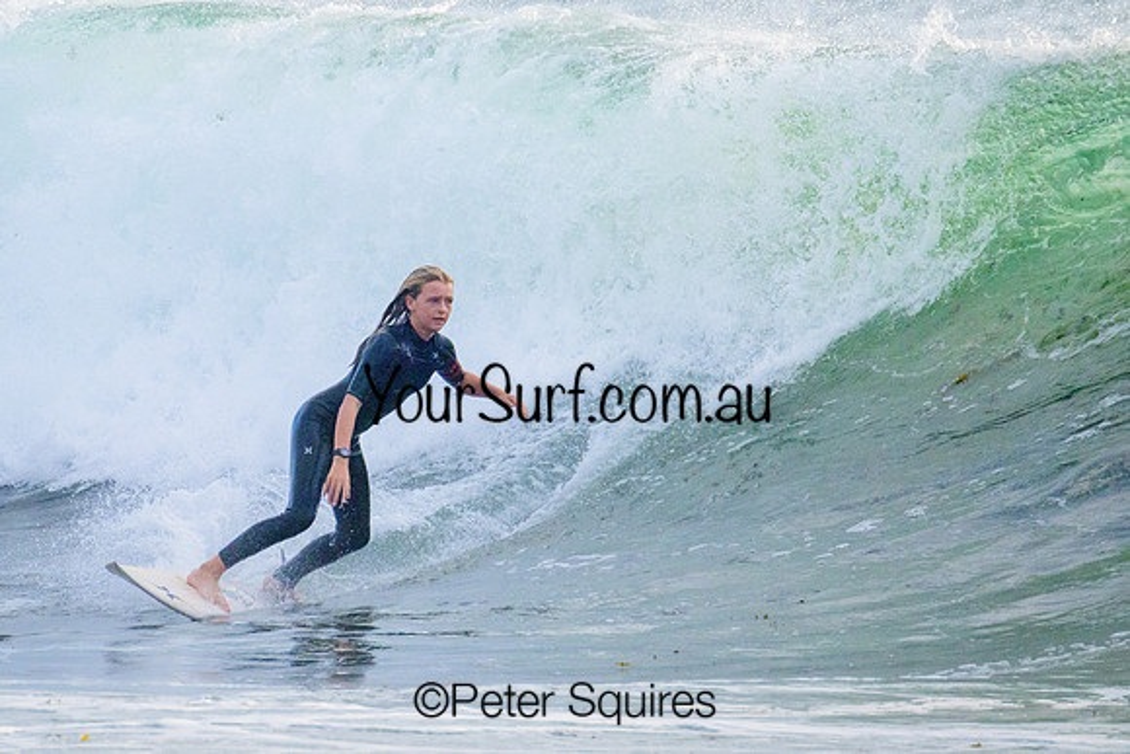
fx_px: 31586
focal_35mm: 1006
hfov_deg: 2.0
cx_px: 419
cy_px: 357
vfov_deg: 1.4
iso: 3200
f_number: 13
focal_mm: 800
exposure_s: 1/2000
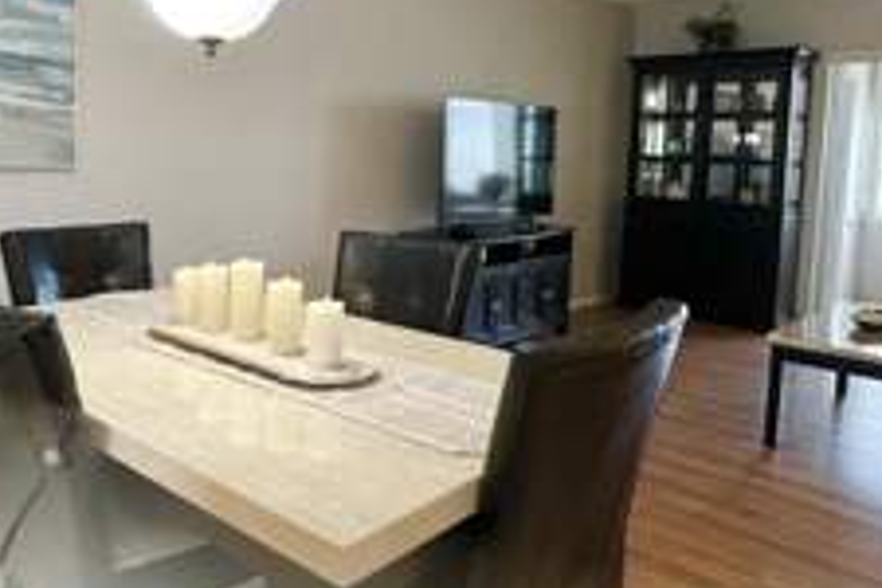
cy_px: 214
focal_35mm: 31
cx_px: 341
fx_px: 759
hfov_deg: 59.6
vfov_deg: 42.0
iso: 500
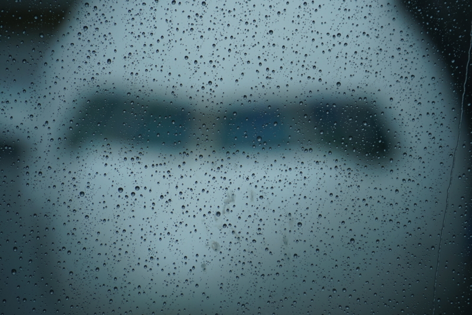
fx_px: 3932
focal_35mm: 300
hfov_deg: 6.9
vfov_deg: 4.6
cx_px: 236
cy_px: 158
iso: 160
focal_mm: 200
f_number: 6.3
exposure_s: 1/350
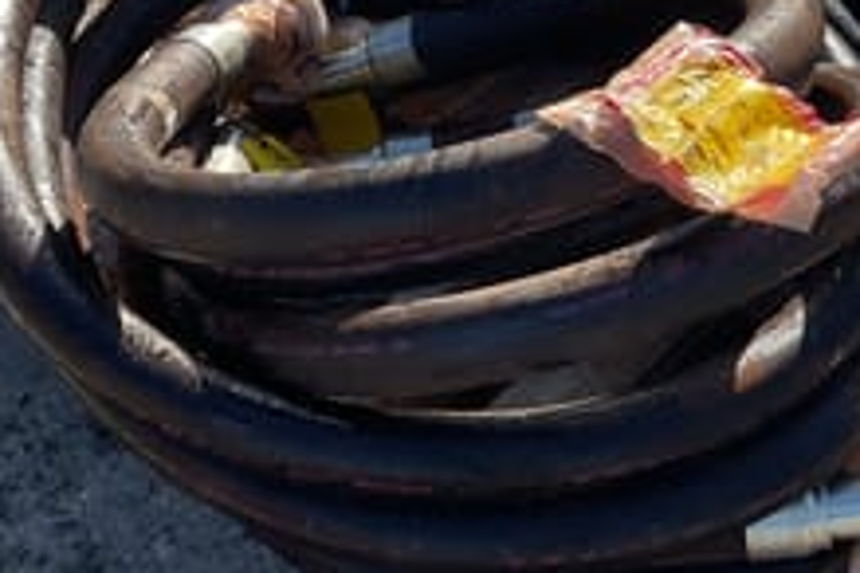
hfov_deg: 29.0
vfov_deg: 19.7
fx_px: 1648
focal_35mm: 69
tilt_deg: -42.9
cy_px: 186
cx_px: 597
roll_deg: -2.3
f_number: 1.8
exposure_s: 1/728
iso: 16
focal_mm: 3
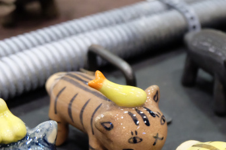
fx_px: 527
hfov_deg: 22.7
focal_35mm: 84
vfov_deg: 15.9
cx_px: 256
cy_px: 157
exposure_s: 1/75
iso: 3200
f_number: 4.2
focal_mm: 24.3
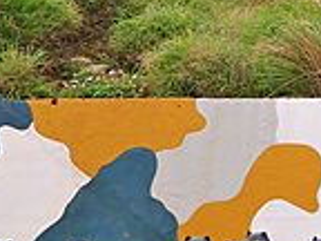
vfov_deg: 7.4
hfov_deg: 8.6
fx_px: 1808
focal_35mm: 195
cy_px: -180
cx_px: 945
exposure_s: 1/640
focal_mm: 14
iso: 200
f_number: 2.8
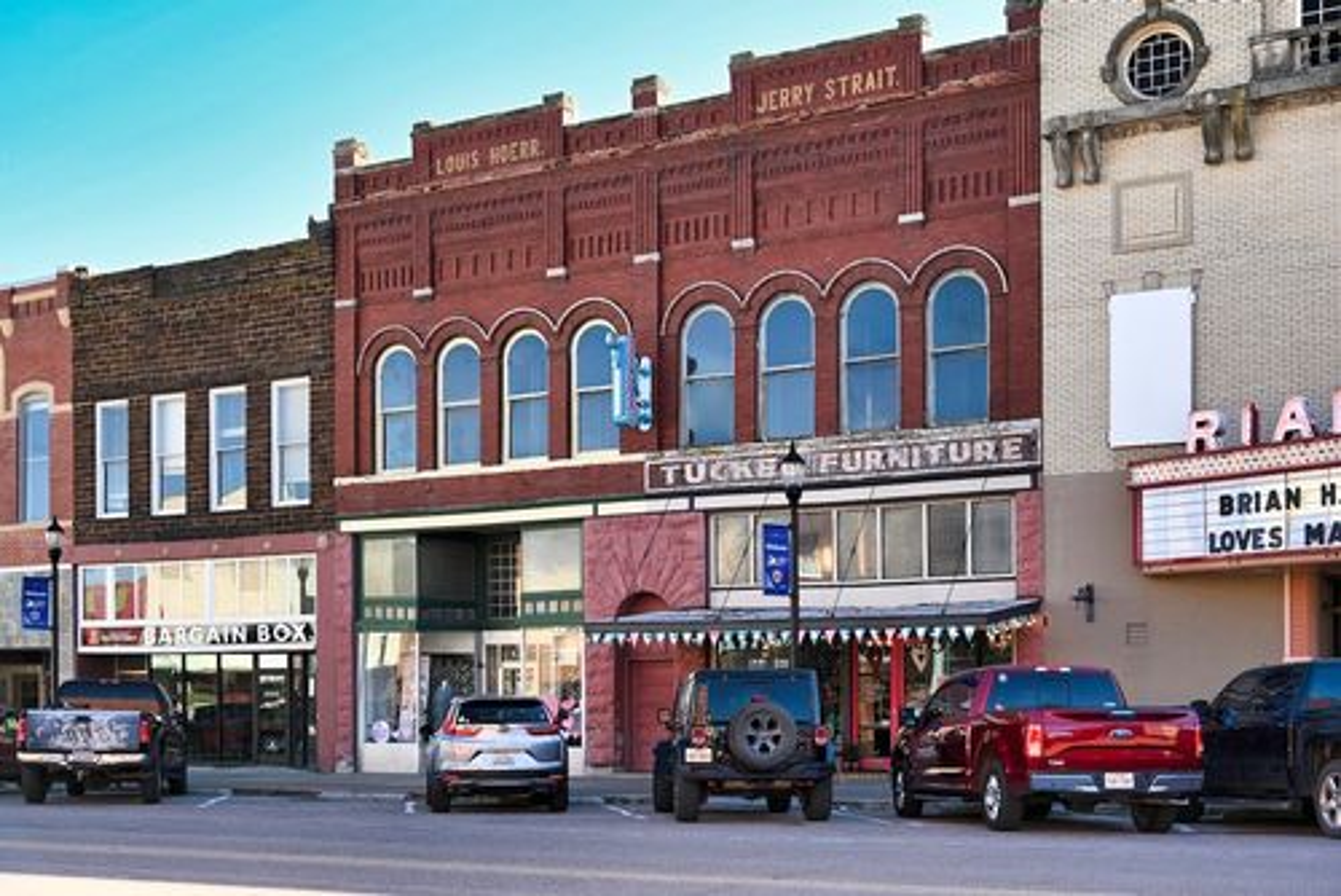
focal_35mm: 44
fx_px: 1640
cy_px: 448
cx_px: 670
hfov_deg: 44.5
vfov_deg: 30.6
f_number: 5.6
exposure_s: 1/125
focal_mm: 44
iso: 100
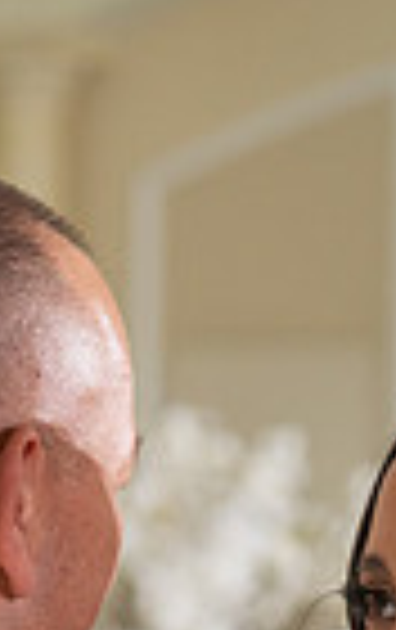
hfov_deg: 4.5
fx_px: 5073
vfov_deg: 7.0
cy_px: 862
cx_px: 140
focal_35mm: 295
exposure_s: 1/160
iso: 800
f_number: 4
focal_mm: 70
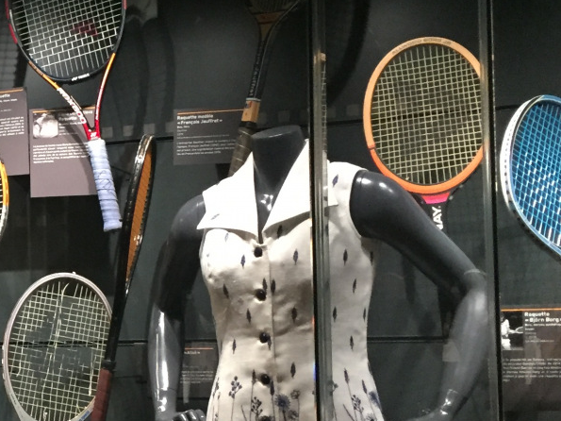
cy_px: 297
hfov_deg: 22.7
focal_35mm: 78
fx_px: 1264
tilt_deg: +3.2
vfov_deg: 18.8
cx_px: -140
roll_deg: -0.2
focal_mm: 4.15
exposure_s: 1/25
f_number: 2.2
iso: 250
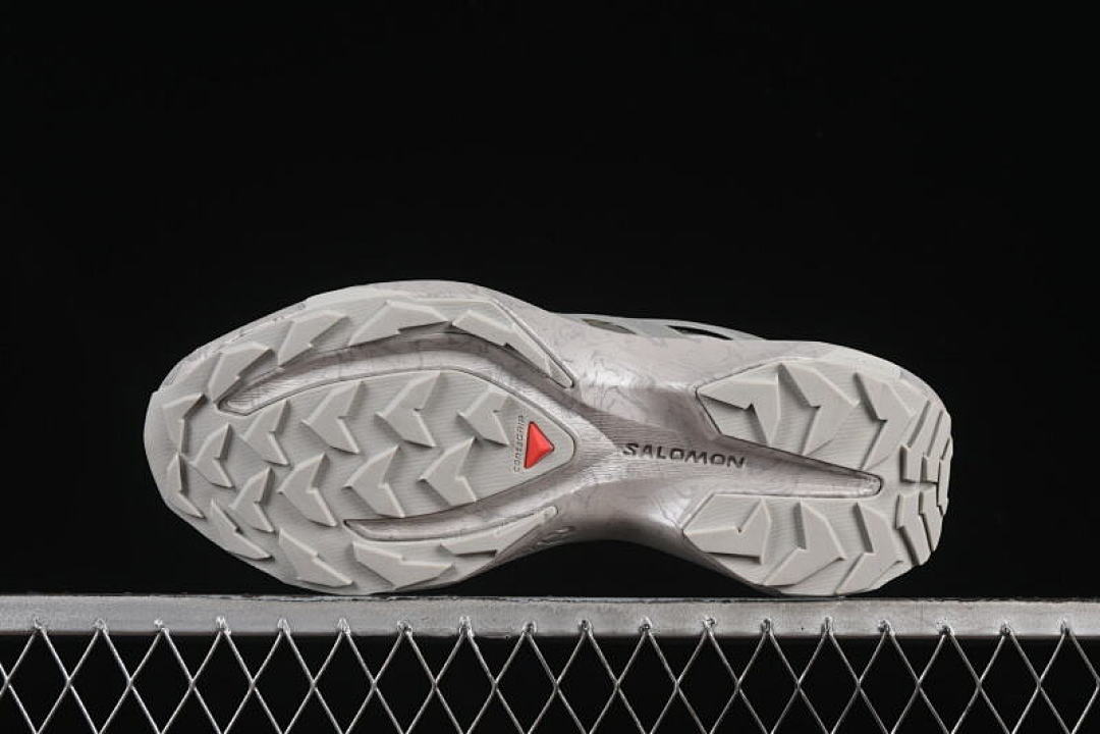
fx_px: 2291
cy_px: 367
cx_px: 550
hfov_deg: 27.0
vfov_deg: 18.2
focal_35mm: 75
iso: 160
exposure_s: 1/80
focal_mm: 50
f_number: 8
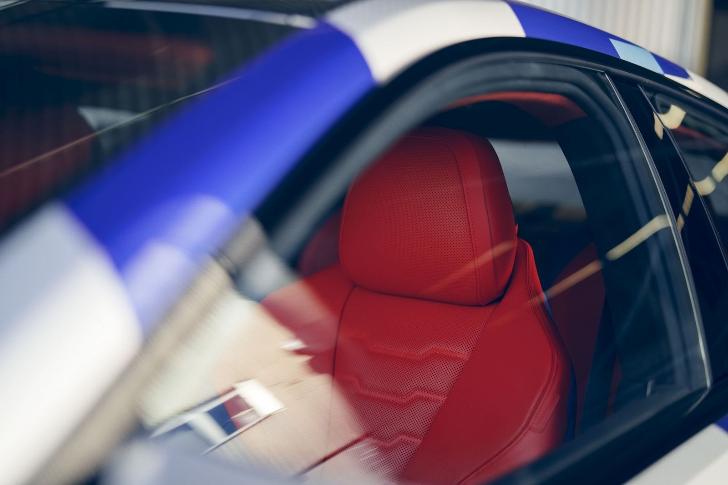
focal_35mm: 50
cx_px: 364
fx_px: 1011
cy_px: 242
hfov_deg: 39.6
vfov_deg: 27.0
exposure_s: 1/320
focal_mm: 50
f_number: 1.4
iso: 160
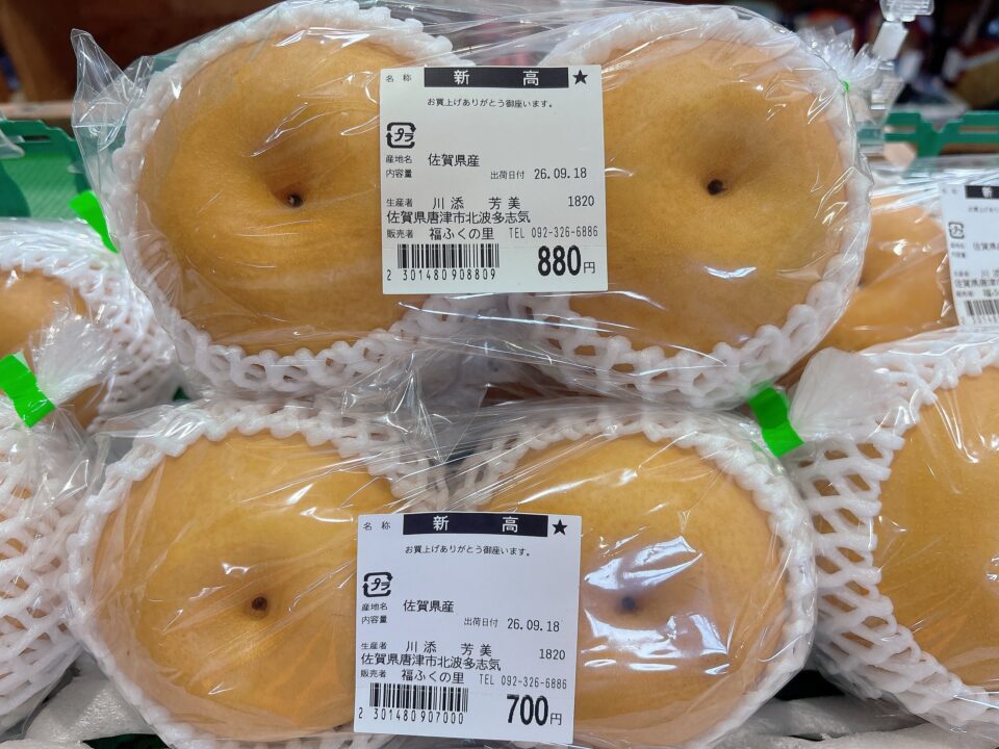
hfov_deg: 67.3
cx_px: 500
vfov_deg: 53.1
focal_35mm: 26
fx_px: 750
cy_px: 374
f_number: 1.6
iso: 80
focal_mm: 5.96
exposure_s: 1/120
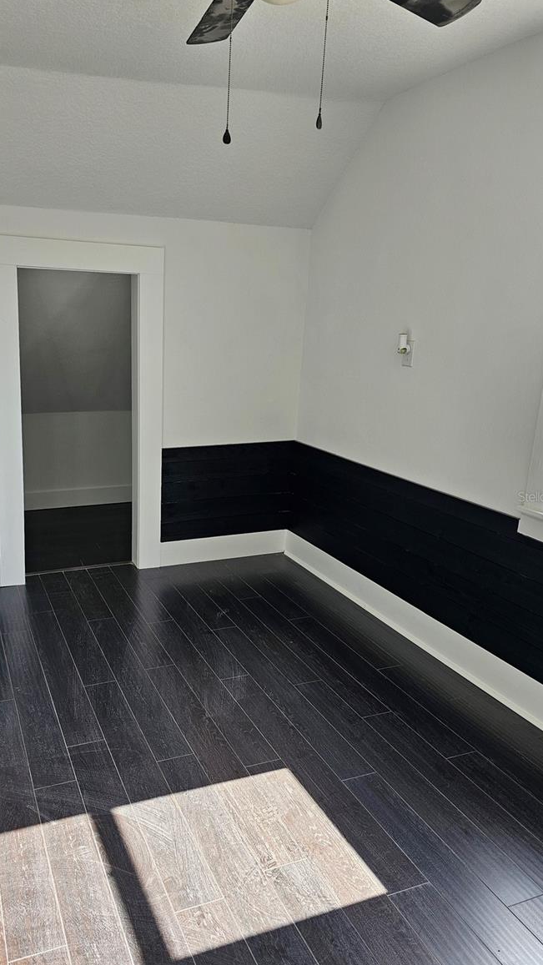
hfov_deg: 44.0
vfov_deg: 71.9
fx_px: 665
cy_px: 496
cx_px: 202
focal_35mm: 26
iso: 50
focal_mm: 6.3
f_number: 1.7
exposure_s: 1/120
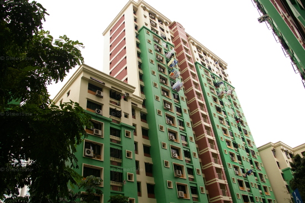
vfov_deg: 47.8
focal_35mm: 27
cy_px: 102
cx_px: 152
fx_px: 228
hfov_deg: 67.5
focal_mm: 18
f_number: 6.7
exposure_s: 1/180
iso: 200
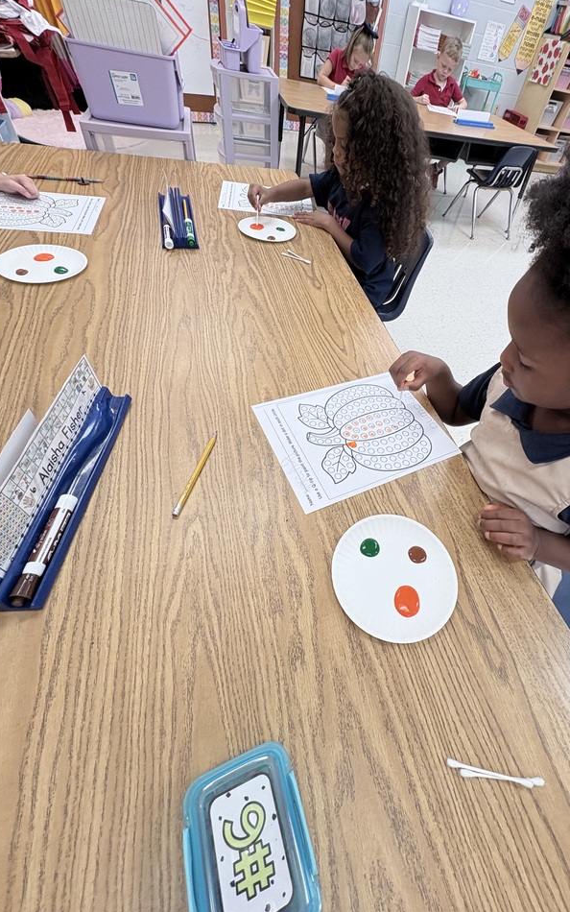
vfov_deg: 97.6
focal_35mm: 16
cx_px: 355
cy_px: 422
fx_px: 398
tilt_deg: -46.6
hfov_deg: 70.2
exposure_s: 1/120
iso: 80
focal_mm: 2.22
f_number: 2.2
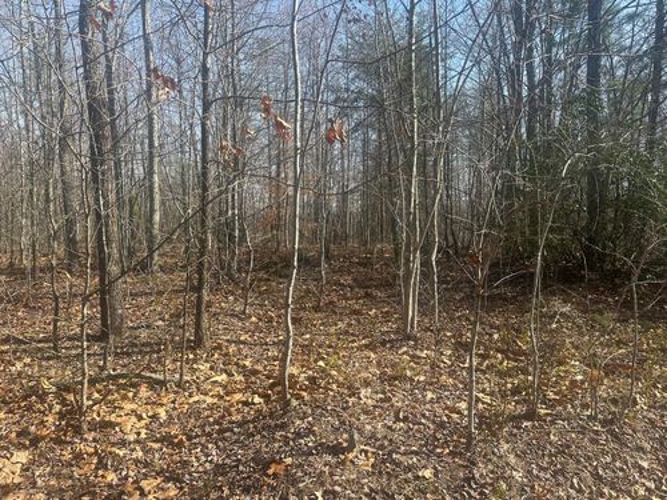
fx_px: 462
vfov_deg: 56.8
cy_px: 250
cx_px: 334
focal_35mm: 24
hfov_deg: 71.6
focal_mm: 6.86
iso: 80
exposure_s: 1/2203
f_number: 1.78
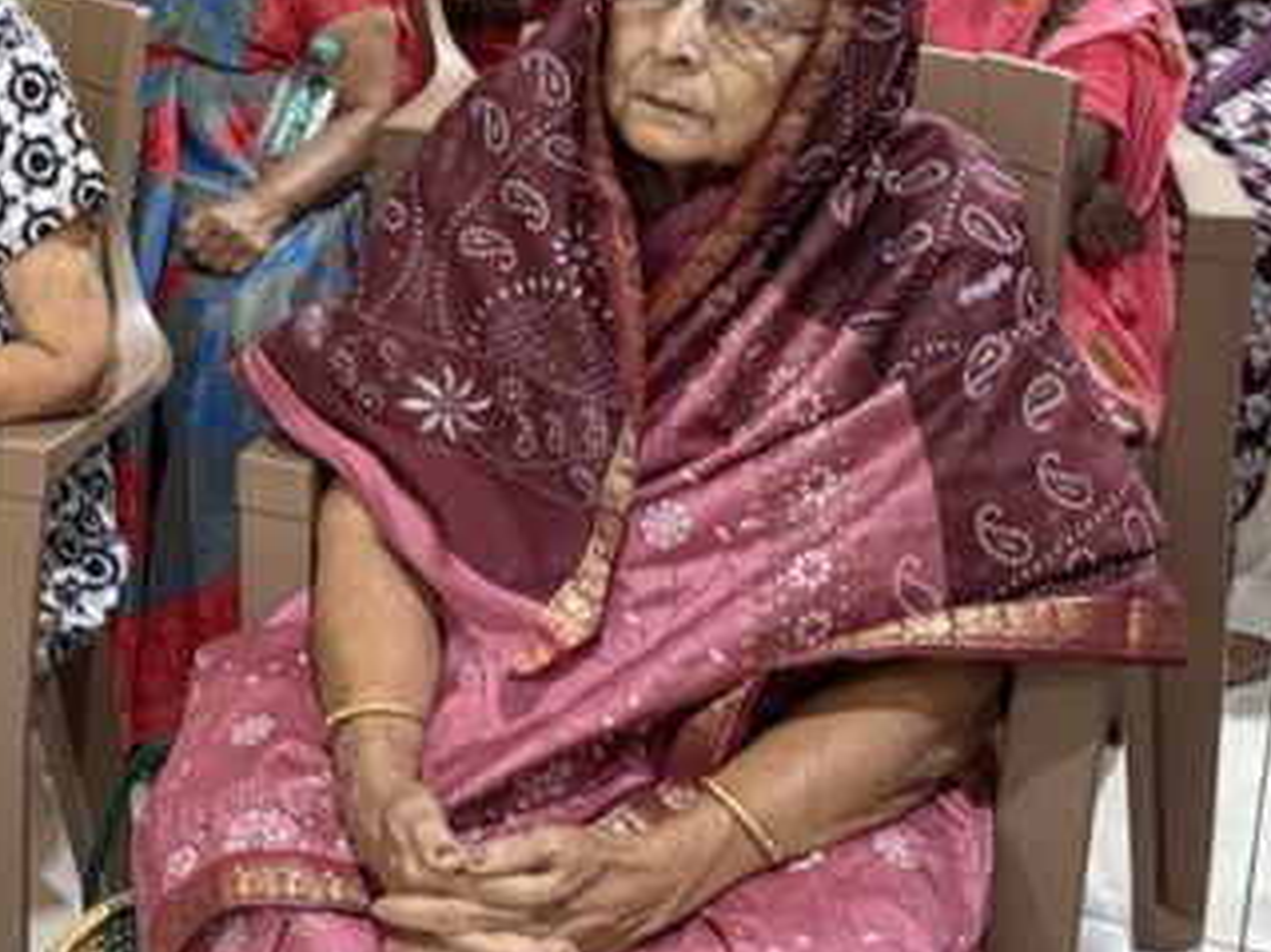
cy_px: -84
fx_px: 2826
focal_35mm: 77
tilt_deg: -11.5
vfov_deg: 18.4
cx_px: -534
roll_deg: +3.0
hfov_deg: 21.9
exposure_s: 1/52
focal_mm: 6.76
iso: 800
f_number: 1.78
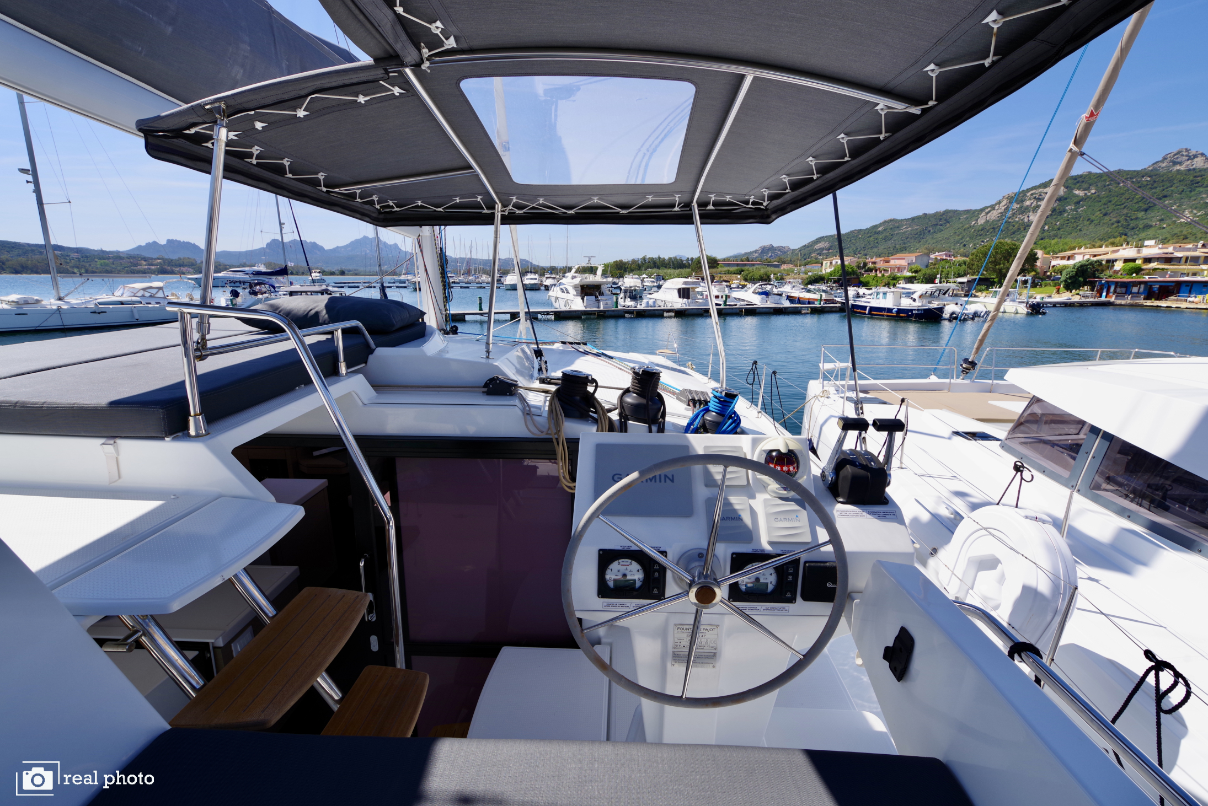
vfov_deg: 77.4
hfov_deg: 100.4
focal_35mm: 15
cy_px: 403
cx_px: 604
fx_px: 504
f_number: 11
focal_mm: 15
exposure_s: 1/160
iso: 200
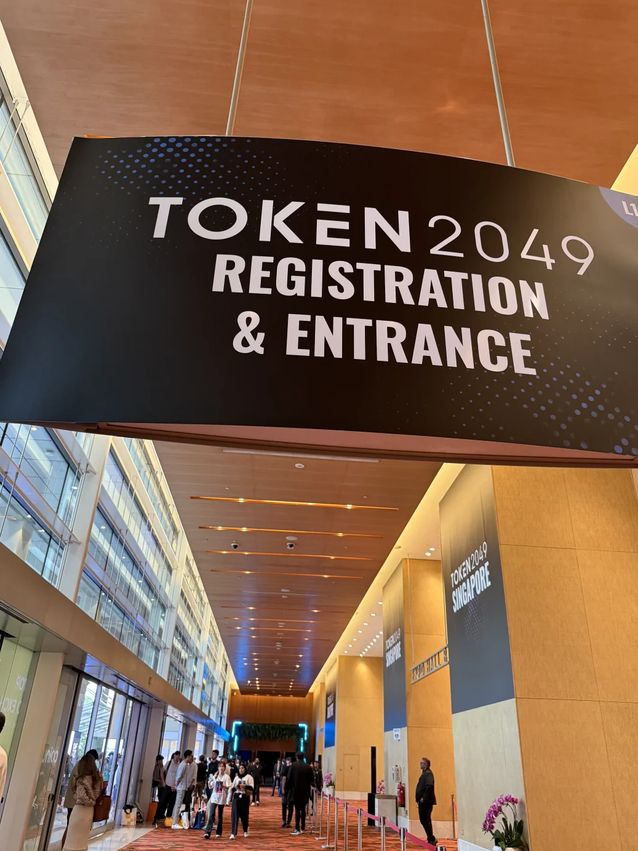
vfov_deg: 69.4
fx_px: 614
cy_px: 436
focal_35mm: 25
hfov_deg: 54.9
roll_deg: -2.6
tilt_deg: +28.8
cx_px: 330
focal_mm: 6.76
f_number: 1.78
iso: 400
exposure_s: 1/60
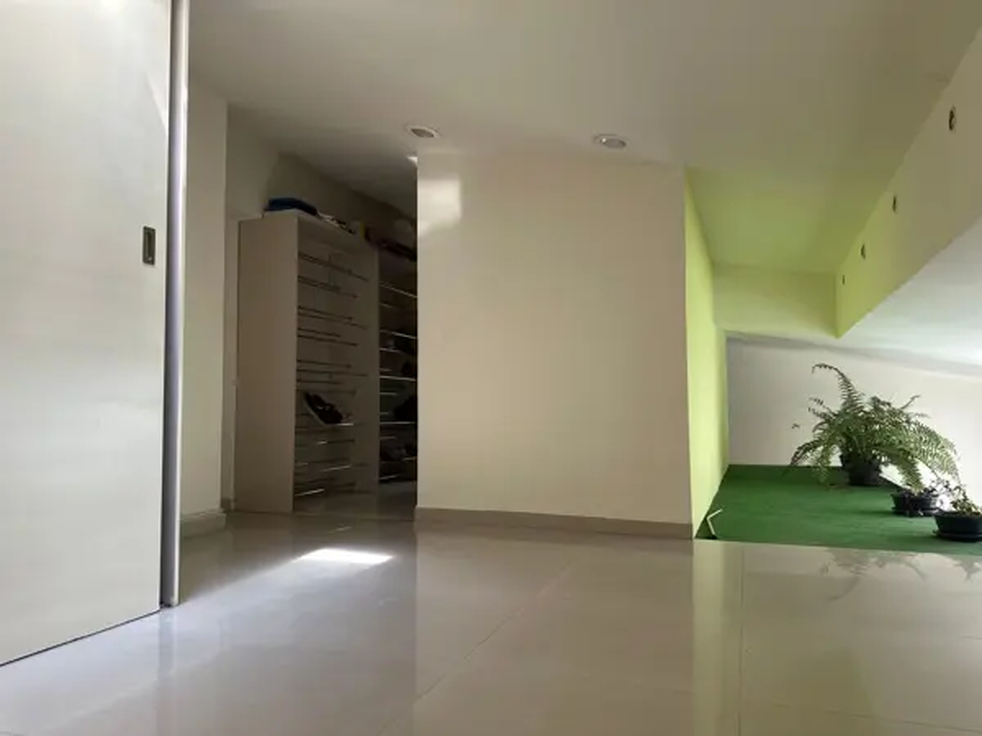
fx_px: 681
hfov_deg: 71.6
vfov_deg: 56.8
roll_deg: +1.5
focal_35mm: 24
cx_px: 491
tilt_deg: +4.2
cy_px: 368
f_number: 1.78
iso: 80
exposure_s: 1/121
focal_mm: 6.86
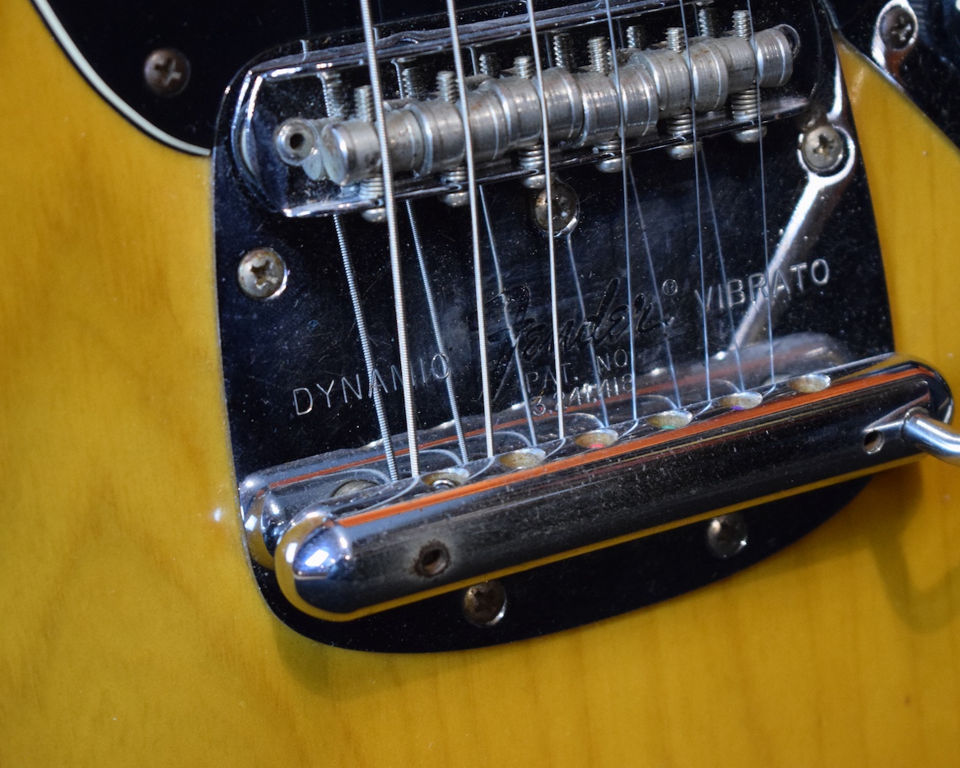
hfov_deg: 19.2
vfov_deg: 15.5
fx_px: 2830
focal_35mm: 100
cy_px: 360
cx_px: 571
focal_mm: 55
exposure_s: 1/25
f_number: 5.6
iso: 3200
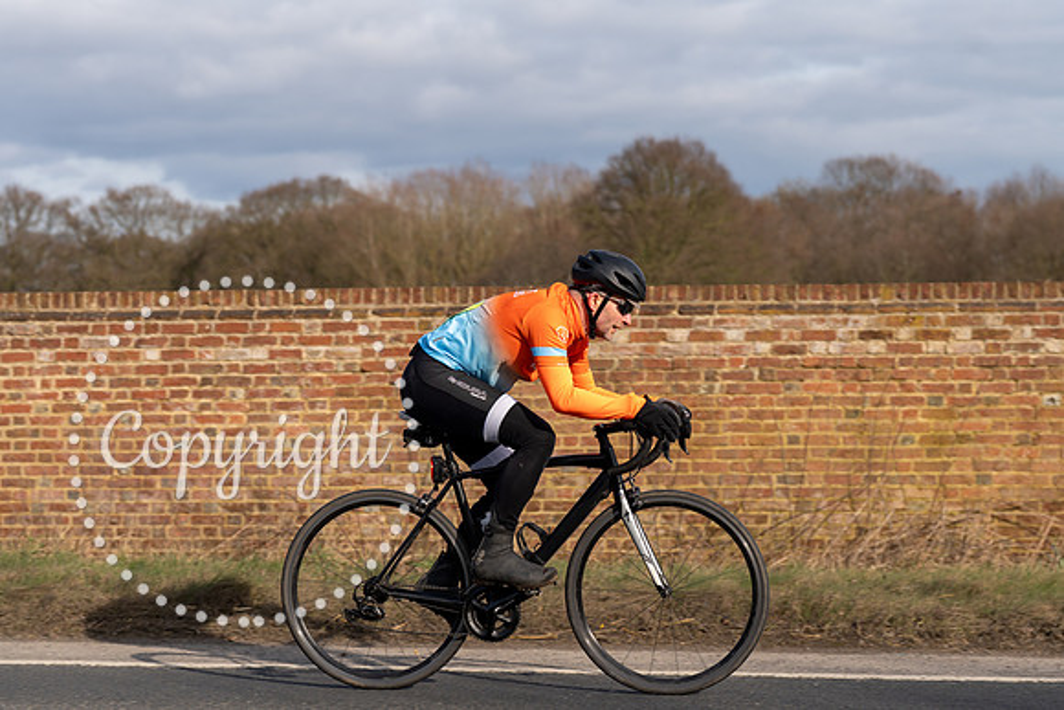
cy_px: 355
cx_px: 532
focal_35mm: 78
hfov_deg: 26.0
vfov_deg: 17.5
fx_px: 2306
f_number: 4
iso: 100
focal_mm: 75
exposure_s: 1/800
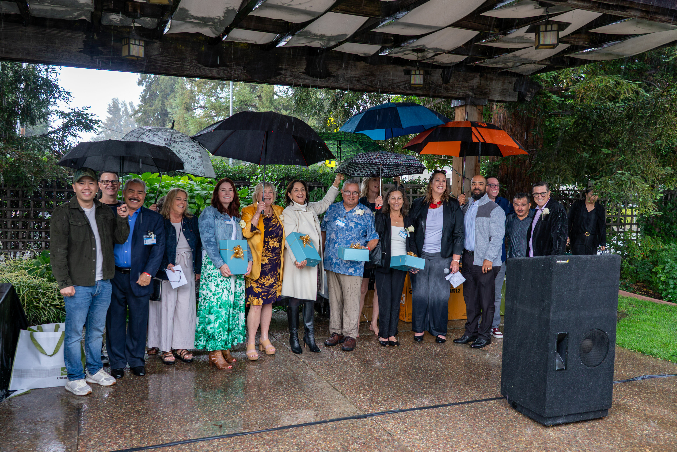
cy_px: 226
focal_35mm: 31
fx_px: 583
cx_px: 338
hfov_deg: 60.3
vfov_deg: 42.4
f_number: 5
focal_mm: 31
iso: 640
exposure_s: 1/100
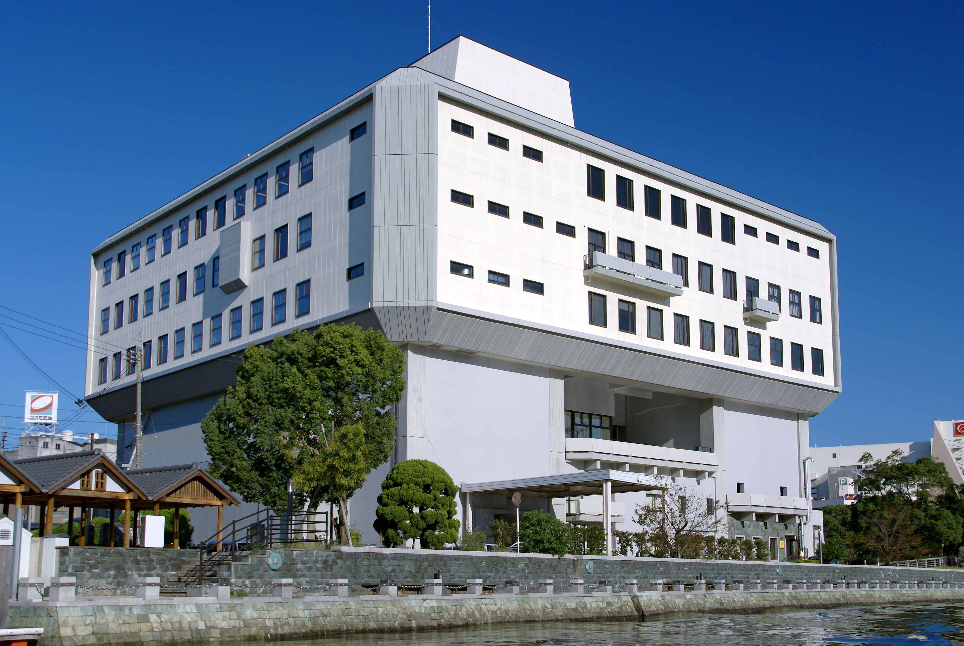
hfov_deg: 49.5
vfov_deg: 34.3
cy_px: 323
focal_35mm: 39
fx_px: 1046
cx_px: 482
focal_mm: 26
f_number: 8
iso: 100
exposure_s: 1/250
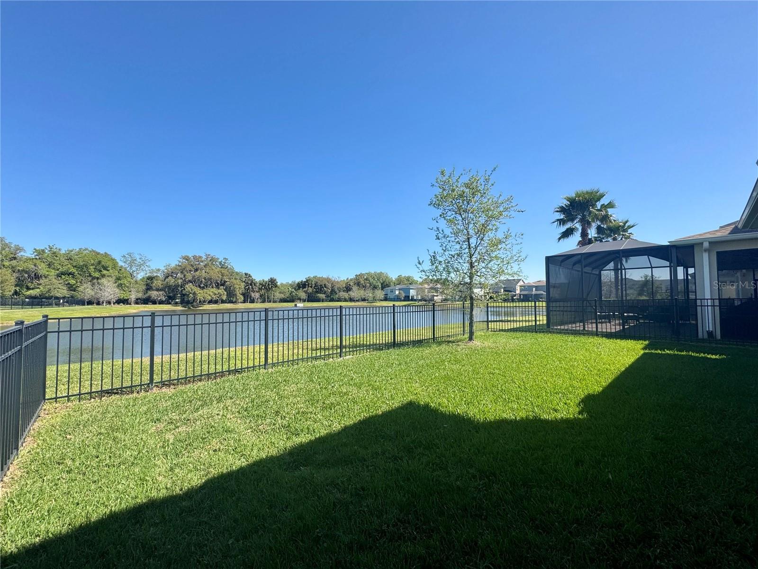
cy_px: 284
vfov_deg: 85.7
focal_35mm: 14
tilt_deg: +2.5
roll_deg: -0.1
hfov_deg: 102.1
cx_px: 379
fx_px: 307
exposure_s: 1/1672
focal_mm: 2.22
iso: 50
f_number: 2.2
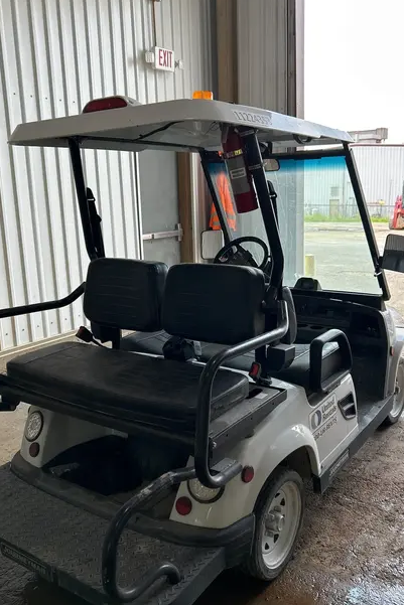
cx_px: 212
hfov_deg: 40.0
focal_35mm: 33
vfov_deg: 57.2
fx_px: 555
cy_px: 298
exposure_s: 1/518
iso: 50
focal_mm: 5.7
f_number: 1.5
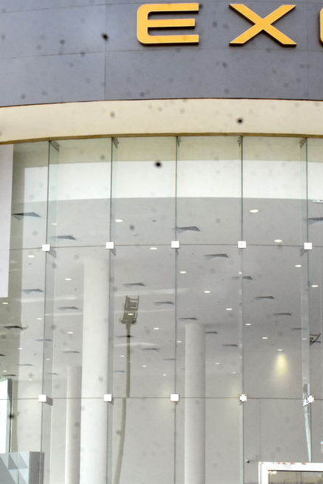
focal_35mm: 90
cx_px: 139
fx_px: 1212
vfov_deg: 22.6
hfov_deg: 15.2
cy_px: 296
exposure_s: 1/160
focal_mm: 26
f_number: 22
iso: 1600
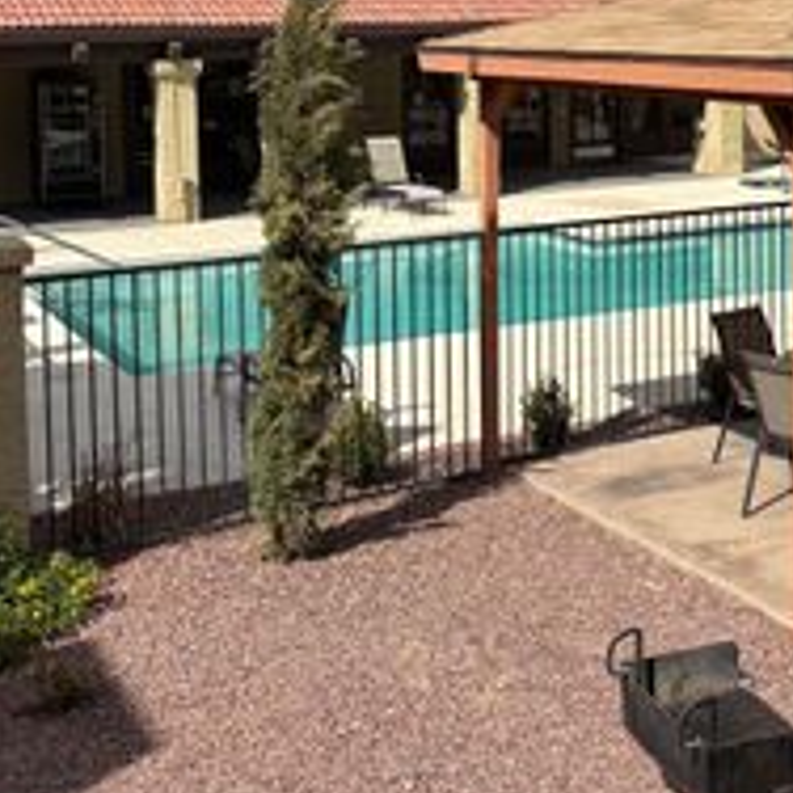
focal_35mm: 61
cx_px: 641
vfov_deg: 27.2
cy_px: 86
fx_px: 1581
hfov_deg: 27.6
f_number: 1.6
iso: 50
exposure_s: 1/4950
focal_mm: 5.96
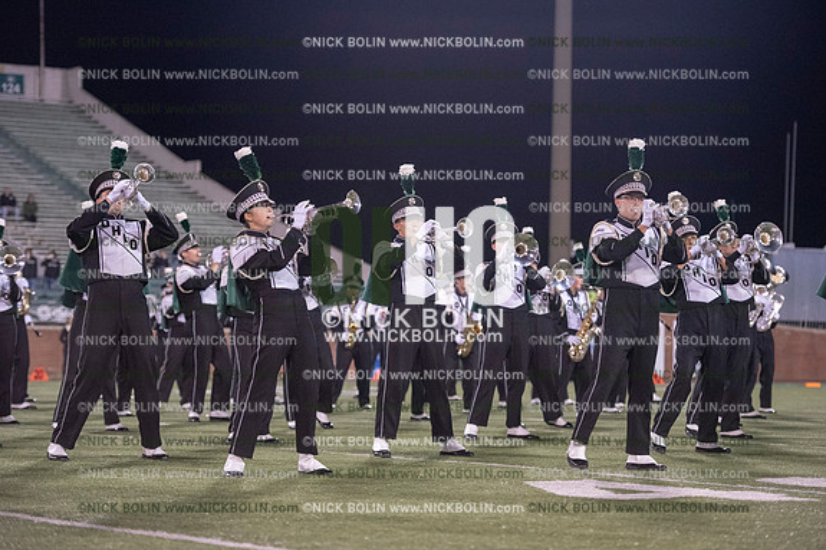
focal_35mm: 103
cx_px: 412
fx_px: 2362
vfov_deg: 13.3
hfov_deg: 19.8
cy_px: 275
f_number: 3.2
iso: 5000
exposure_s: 1/1250
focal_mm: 102
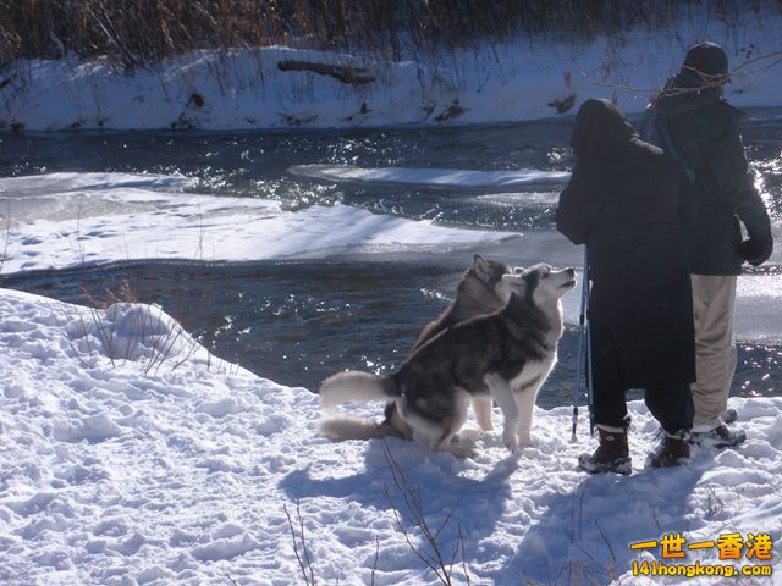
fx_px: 2259
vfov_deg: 14.8
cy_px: 293
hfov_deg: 19.6
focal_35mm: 100
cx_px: 391
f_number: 5
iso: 64
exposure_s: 1/557
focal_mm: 17.4
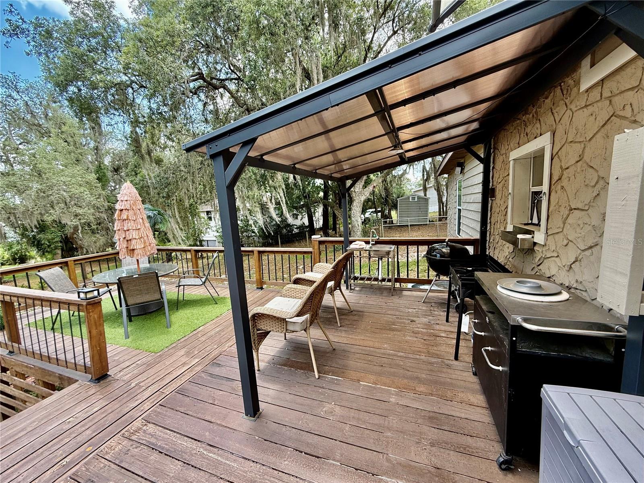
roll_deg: +1.7
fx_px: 260
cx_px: 322
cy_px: 242
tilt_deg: -7.1
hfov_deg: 102.1
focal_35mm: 14
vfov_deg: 85.7
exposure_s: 1/197
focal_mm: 2.22
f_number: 2.2
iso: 64
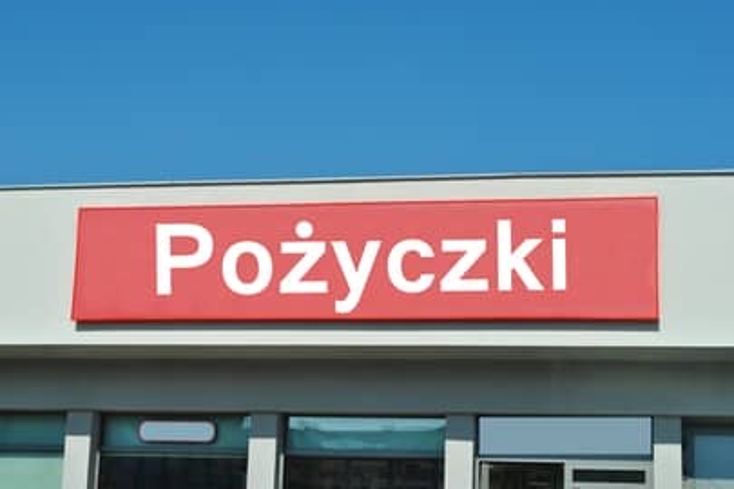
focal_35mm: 71
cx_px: 369
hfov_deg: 28.6
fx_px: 1438
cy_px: 238
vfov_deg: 19.3
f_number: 10
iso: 100
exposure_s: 1/320
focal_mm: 45
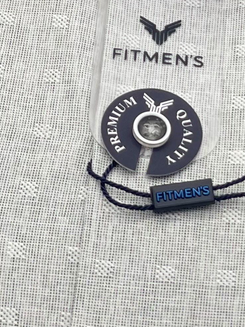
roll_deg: -3.3
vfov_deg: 9.2
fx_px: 2010
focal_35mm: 213
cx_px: 167
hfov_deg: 7.0
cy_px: -39
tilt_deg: -41.0
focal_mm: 6
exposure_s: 1/122
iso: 25
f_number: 2
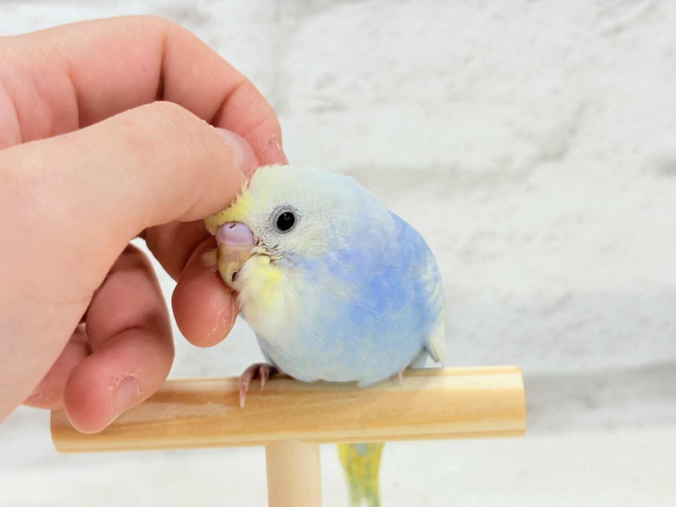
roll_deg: +3.9
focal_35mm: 52
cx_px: 338
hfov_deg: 36.8
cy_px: 254
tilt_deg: -9.0
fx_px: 1015
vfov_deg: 28.0
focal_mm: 5.96
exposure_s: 1/50
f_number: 1.6
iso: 40
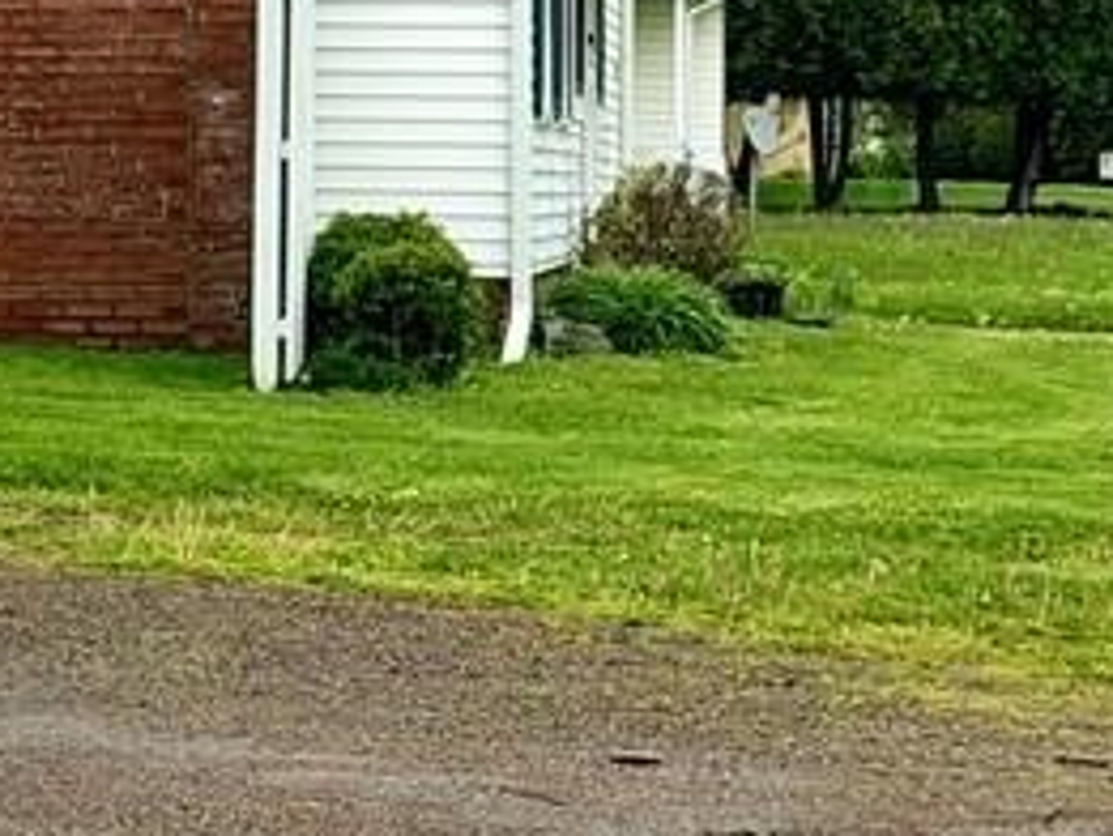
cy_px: -158
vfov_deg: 7.8
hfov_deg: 10.1
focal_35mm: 188
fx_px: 6047
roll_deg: -0.8
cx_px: -640
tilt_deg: +2.6
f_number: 1.78
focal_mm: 6.76
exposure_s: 1/2976
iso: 64
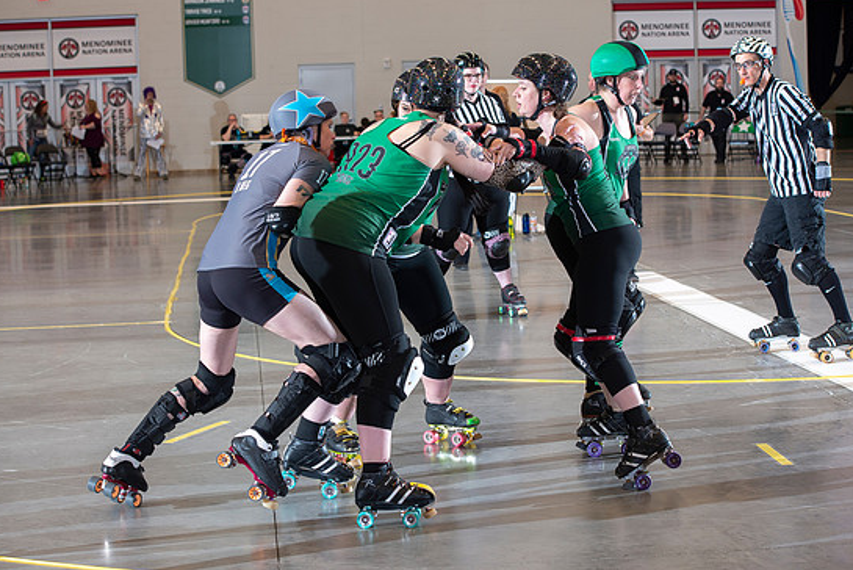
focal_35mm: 83
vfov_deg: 16.5
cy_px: 272
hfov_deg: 24.5
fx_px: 1968
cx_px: 407
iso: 640
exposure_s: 1/160
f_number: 5.6
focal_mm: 78
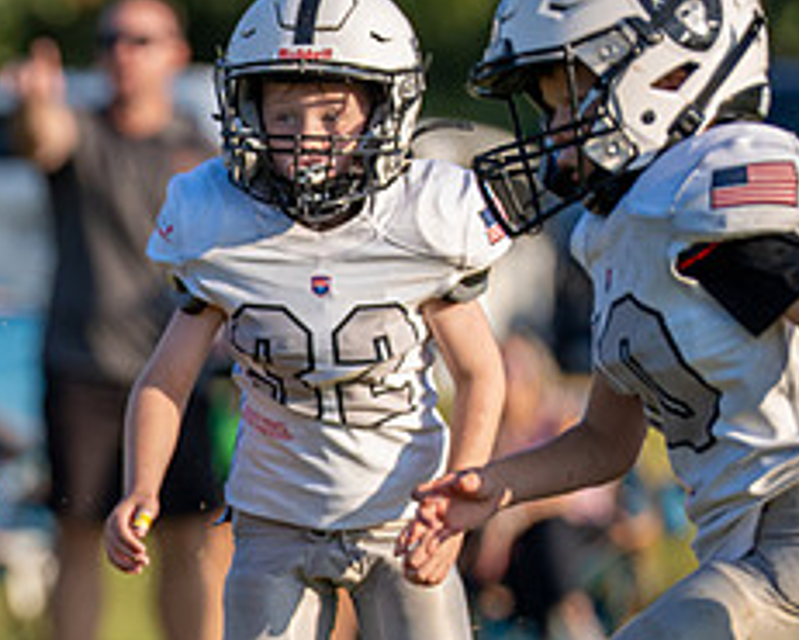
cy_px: 474
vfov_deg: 2.5
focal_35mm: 615
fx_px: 14549
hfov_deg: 3.1
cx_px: -119
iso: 320
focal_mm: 200
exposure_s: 1/4000
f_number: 2.8
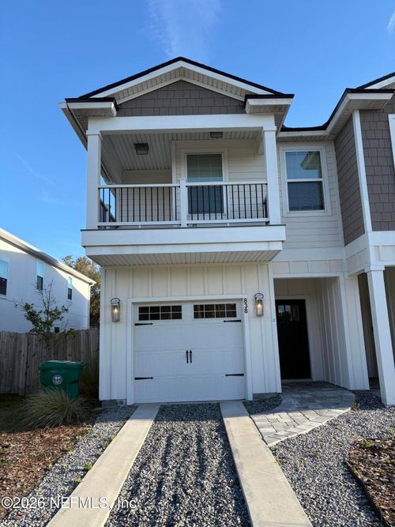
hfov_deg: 53.0
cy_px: 264
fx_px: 396
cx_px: 198
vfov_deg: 67.3
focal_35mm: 26
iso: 50
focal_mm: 5.96
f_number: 1.6
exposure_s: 1/1217
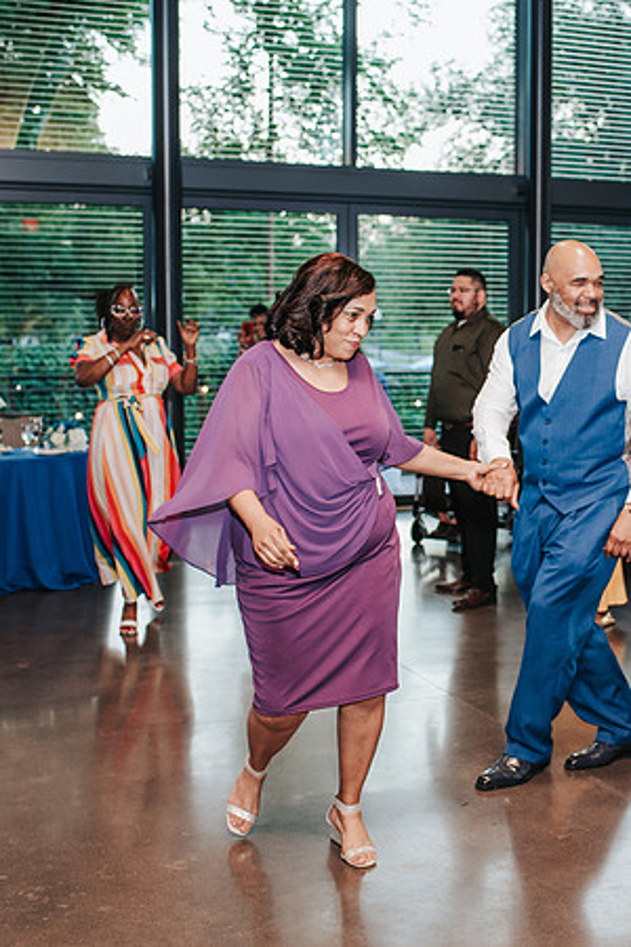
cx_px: 480
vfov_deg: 37.9
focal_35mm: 52
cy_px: 474
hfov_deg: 25.4
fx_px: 1379
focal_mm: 35
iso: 720
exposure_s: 1/160
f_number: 2.8
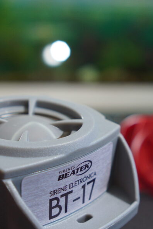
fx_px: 426
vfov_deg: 29.9
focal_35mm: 67
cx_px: 99
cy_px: 147
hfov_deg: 20.3
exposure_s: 1/60
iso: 200
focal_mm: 23
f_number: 2.8
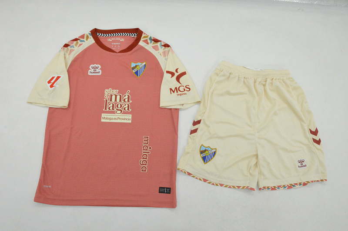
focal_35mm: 32
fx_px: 304
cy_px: 116
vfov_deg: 41.6
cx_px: 174
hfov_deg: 59.5
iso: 6400
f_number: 25
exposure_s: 1/200
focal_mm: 21
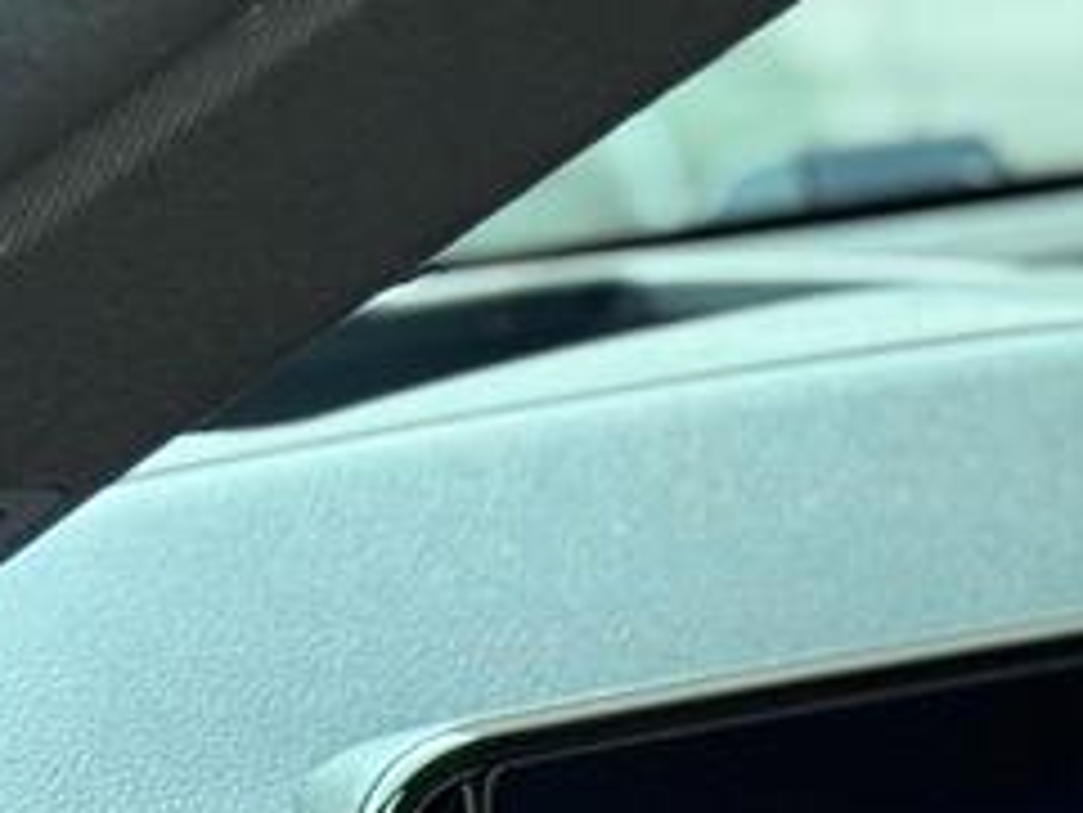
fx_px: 7982
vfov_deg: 5.8
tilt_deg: -14.9
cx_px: 2395
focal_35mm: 255
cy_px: 1294
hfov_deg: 7.4
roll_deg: -2.8
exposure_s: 1/73
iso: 200
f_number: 1.78
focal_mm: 6.76
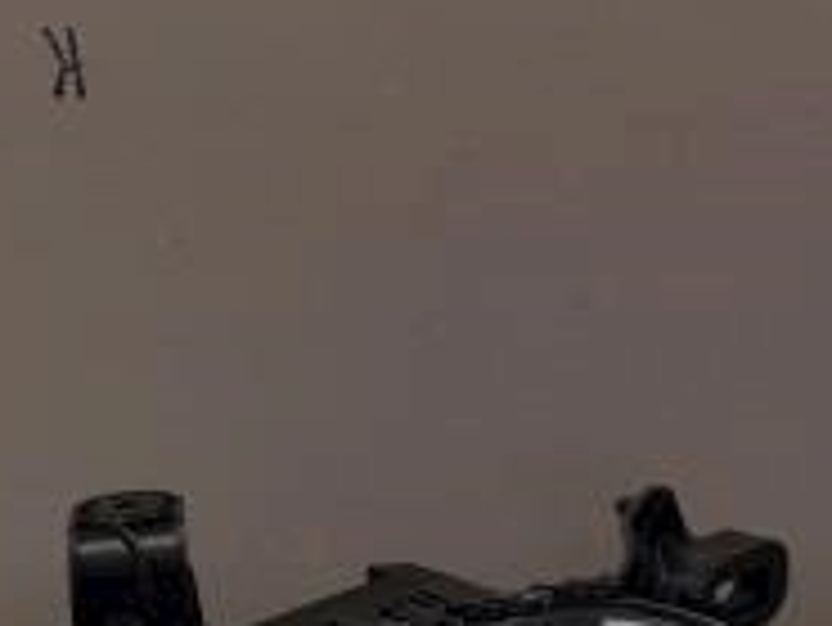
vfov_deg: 14.9
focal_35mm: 90
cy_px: 1031
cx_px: 13
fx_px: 2165
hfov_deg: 21.1
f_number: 1.7
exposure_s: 1/50
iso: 50
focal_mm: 4.2
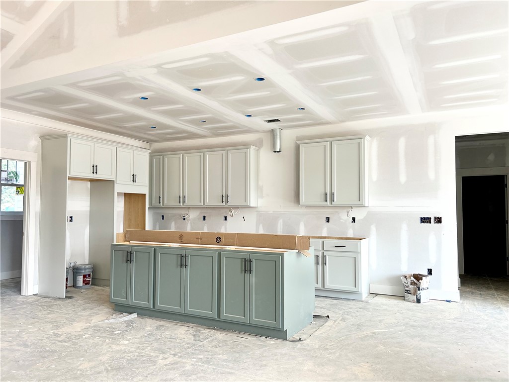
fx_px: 382
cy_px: 191
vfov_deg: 53.1
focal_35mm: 26
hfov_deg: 67.3
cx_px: 254
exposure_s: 1/172
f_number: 1.5
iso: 40
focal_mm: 5.7
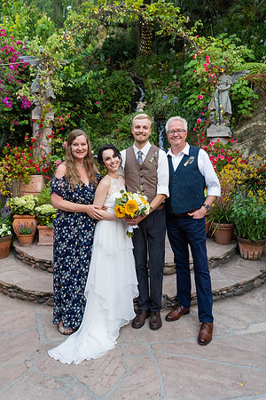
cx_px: 133
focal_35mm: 28
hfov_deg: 46.4
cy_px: 200
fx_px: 310
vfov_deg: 65.5
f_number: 3.2
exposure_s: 1/320
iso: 500
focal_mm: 28
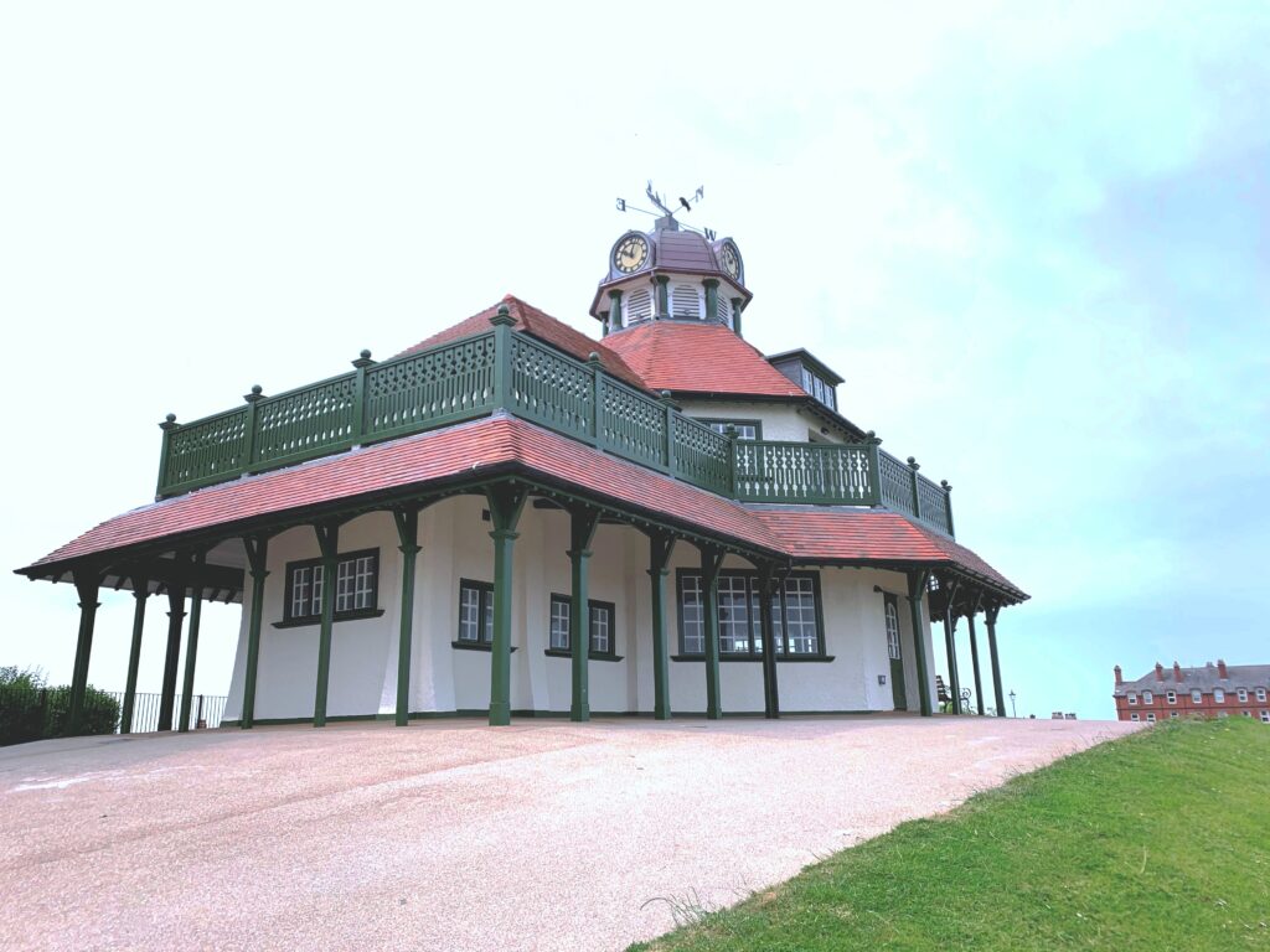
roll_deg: +0.4
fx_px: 954
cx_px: 635
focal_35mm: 26
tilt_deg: +14.8
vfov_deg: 53.1
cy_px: 476
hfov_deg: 67.3
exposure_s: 1/1136
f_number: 1.8
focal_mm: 4.25
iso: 25
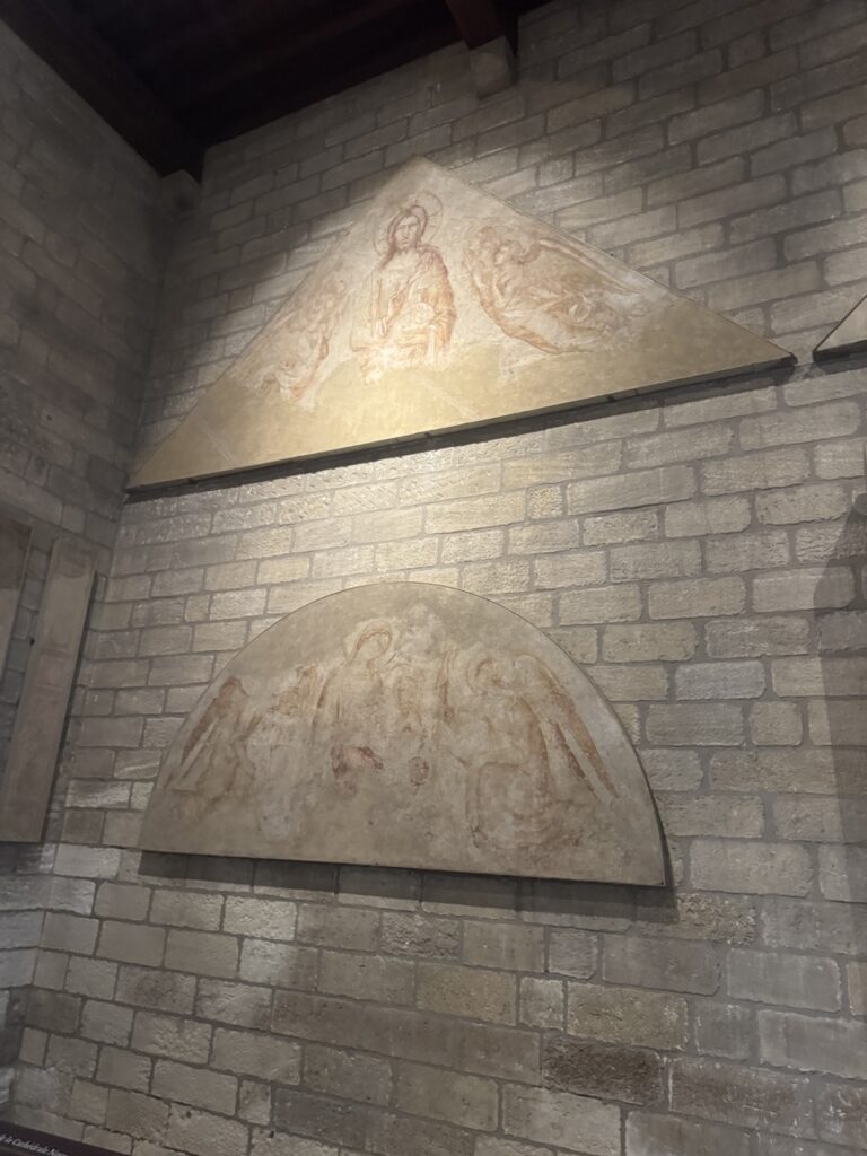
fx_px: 801
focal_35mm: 24
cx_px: 434
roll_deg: -2.8
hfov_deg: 56.8
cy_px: 578
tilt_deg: +23.2
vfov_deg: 71.6
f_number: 1.78
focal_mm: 6.76
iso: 640
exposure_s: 1/33
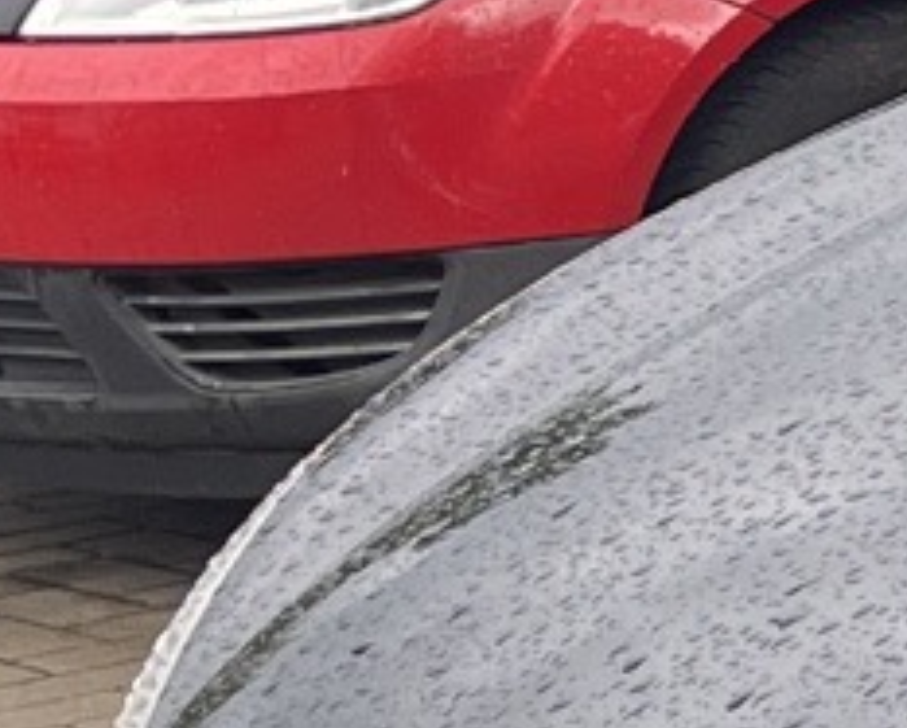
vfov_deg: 7.3
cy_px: 923
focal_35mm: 209
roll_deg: +1.0
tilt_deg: -17.6
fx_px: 5617
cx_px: 2997
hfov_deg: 7.7
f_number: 1.6
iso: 50
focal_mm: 5.1
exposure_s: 1/668
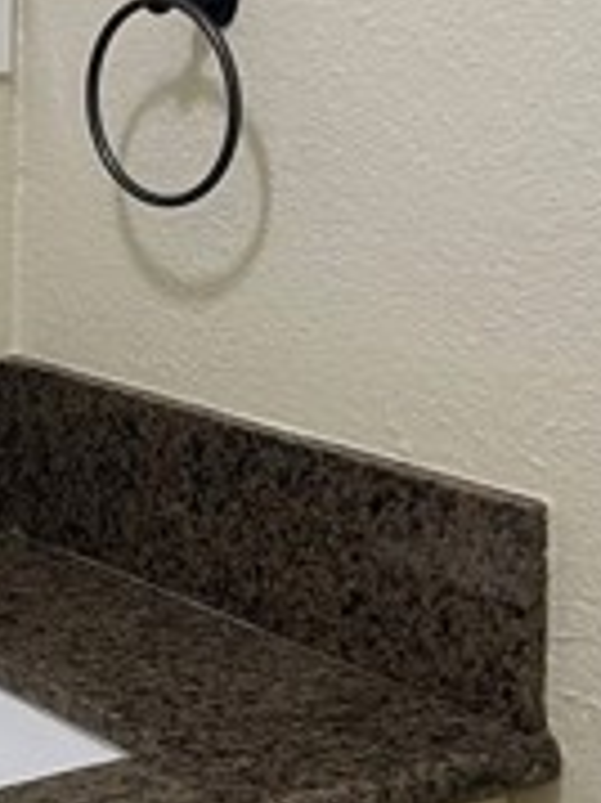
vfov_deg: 20.9
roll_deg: +1.1
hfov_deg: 14.5
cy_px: 175
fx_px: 2155
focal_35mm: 93
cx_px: -377
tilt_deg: -6.9
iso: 125
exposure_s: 1/60
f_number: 1.6
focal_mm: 4.2
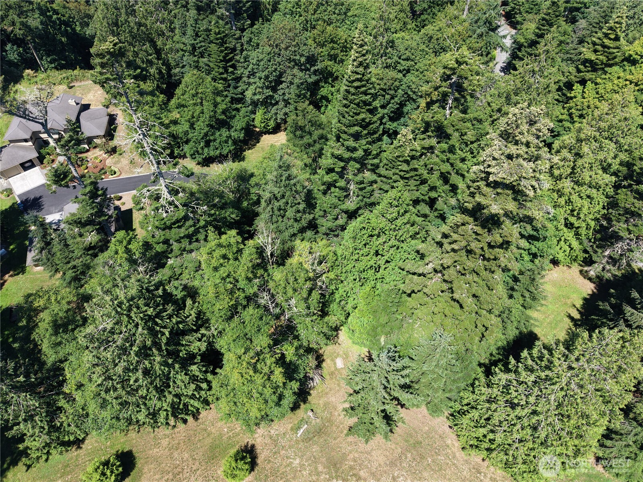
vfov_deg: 56.8
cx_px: 322
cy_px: 241
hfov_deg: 71.6
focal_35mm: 24
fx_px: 446
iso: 100
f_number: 1.8
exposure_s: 1/1600
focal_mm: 8.67
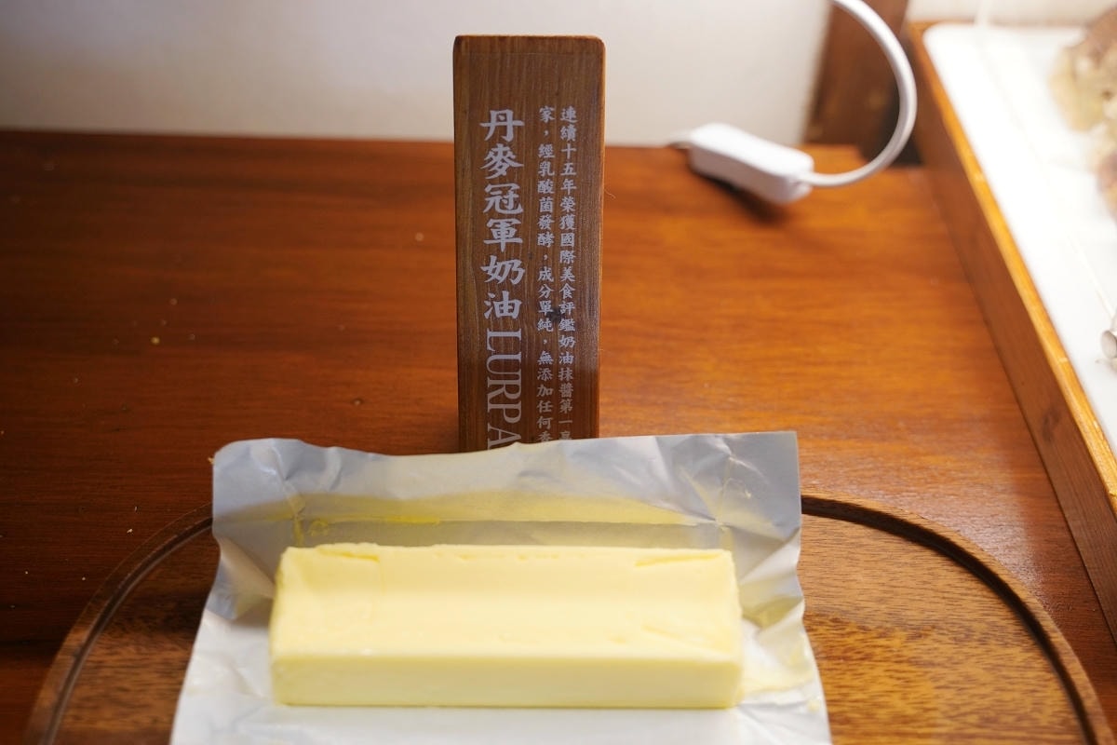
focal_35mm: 39
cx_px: 558
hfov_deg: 49.6
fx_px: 1210
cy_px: 372
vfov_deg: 34.2
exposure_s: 1/60
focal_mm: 39
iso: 800
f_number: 4
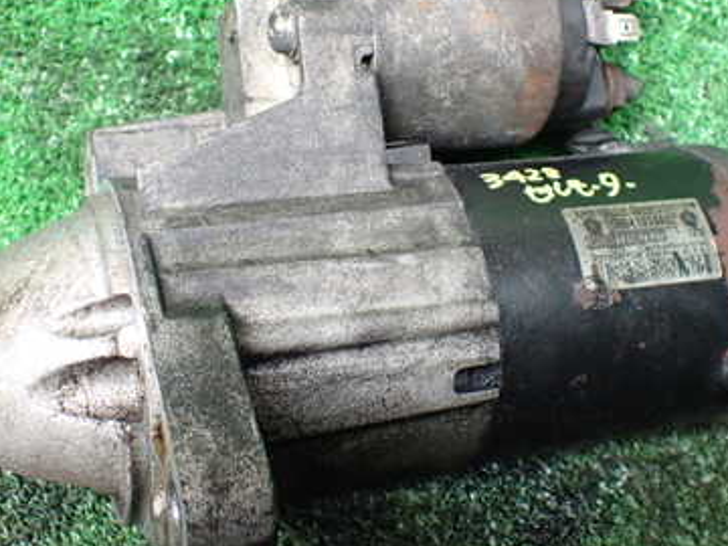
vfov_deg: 29.0
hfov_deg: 38.2
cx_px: 378
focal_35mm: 50
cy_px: 214
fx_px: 1052
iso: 800
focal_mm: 5.4
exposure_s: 1/100
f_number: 2.3
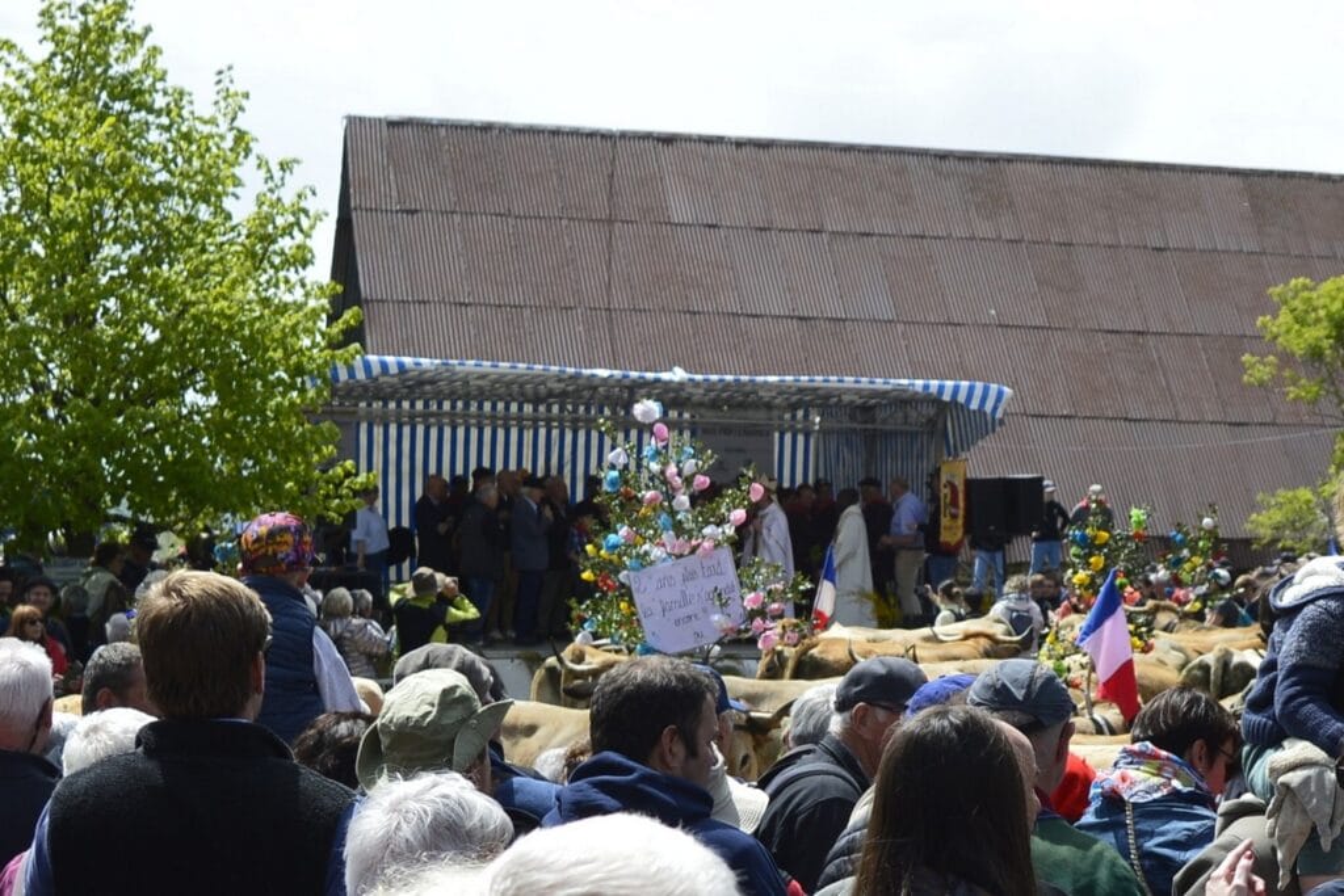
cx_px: 672
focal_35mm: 30
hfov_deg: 61.9
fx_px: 1120
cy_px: 448
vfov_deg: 43.6
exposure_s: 1/500
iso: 100
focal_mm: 20
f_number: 5
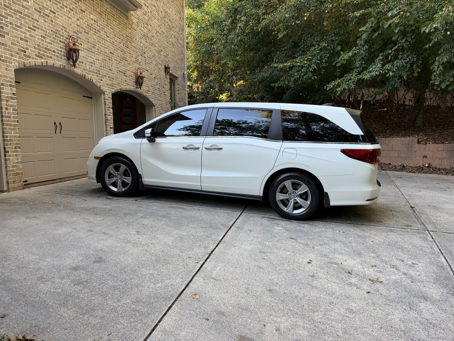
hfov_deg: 71.6
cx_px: 227
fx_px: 315
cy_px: 170
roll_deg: +0.6
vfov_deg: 56.8
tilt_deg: -5.5
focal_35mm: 24
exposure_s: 1/121
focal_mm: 6.76
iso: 100
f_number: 1.78
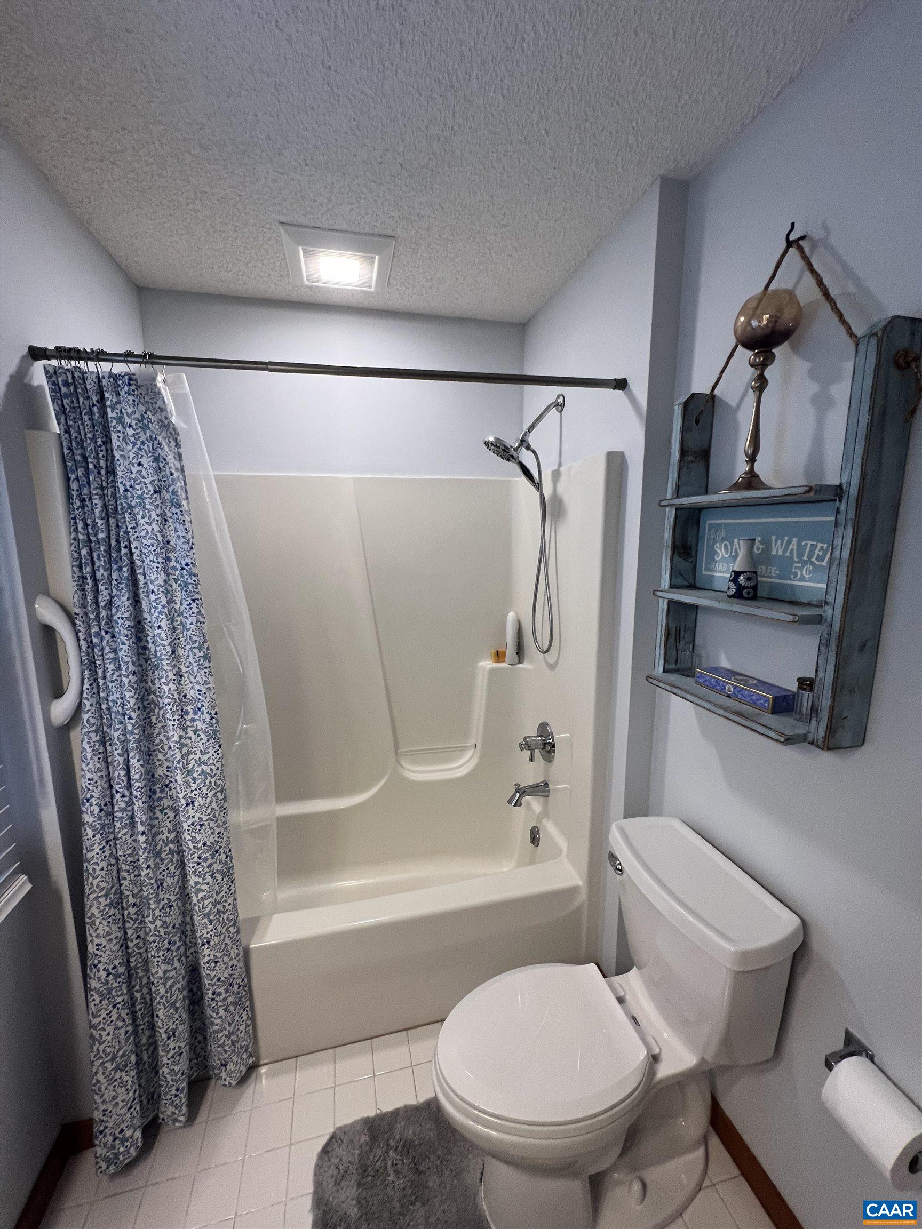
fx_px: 462
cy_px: 614
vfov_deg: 106.2
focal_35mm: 13
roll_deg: +0.8
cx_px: 461
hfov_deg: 89.9
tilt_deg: -9.0
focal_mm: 1.57
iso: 160
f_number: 1.8
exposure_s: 1/120
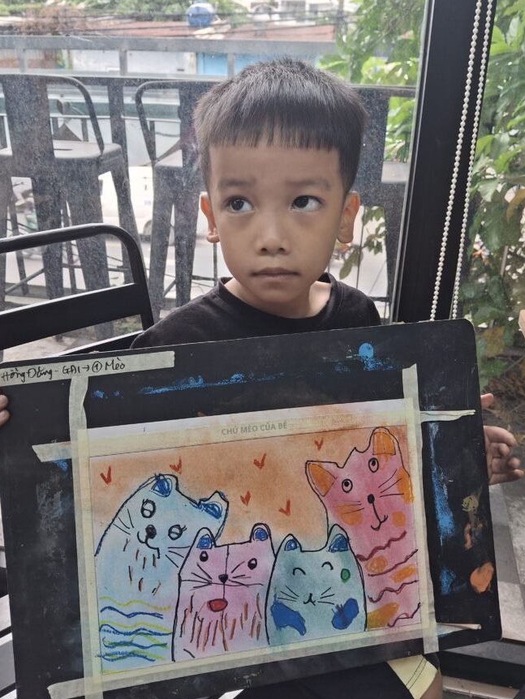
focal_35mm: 29
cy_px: 323
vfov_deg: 61.6
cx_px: 273
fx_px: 586
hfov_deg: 48.2
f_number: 1.8
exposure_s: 1/100
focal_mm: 4.69
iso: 25
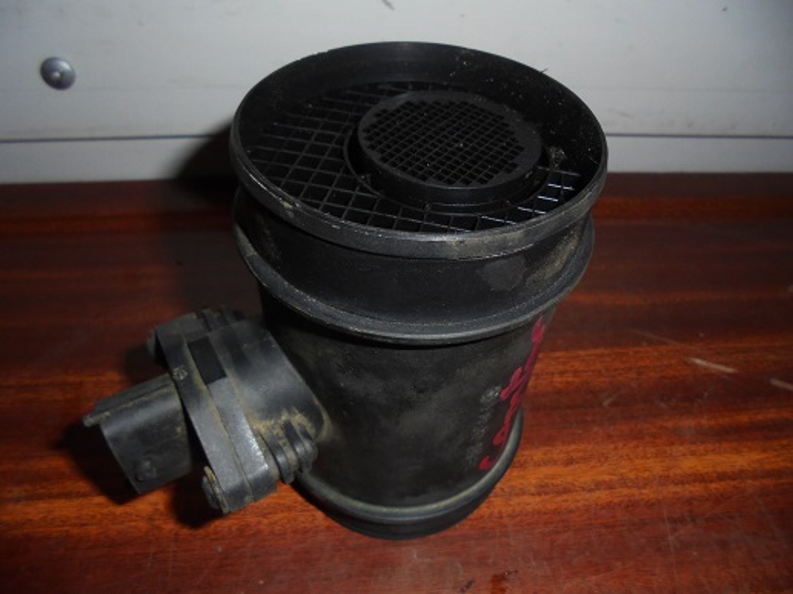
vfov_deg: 53.1
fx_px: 596
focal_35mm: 26
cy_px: 297
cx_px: 396
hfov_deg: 67.3
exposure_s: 1/30
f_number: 11.5
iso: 200
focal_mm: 4.6
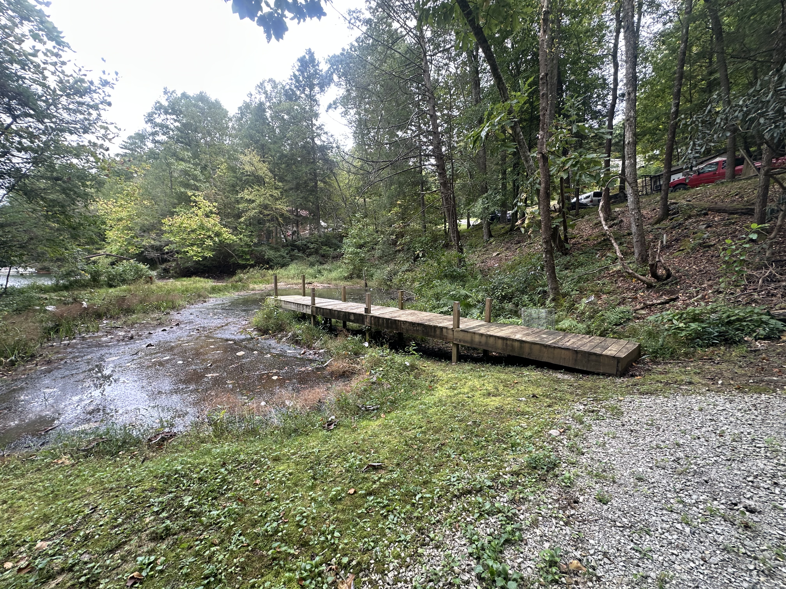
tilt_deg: -4.3
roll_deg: -1.2
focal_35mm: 14
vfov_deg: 85.7
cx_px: 393
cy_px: 294
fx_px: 318
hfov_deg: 102.1
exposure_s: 1/99
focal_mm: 2.22
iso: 50
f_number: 2.2
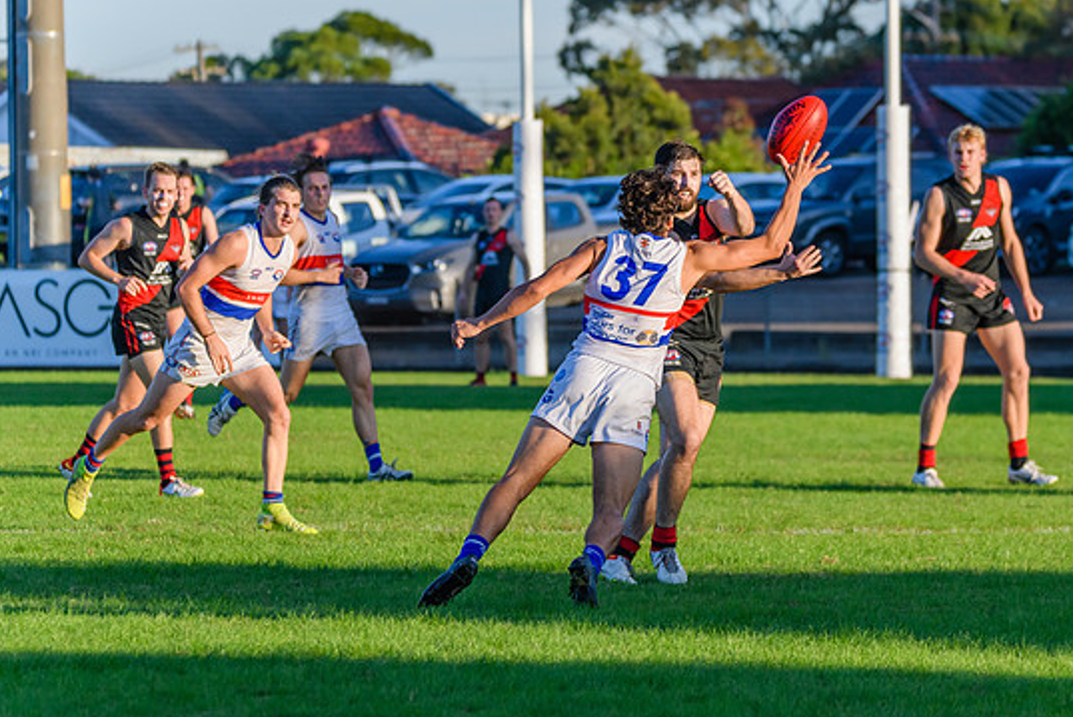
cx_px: 657
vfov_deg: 4.8
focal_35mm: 285
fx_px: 8501
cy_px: 385
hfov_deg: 7.2
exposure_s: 1/2000
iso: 1000
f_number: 5.3
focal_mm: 200
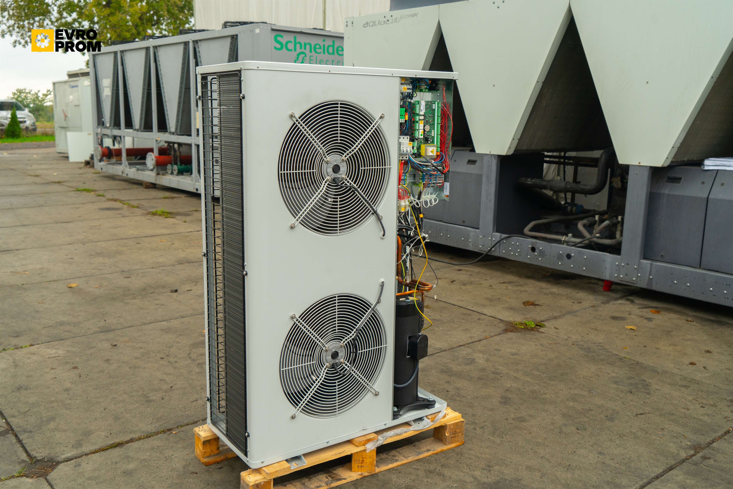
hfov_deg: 58.7
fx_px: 652
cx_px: 366
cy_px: 244
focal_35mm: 32
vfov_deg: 41.1
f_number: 5.6
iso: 400
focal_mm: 32
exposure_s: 1/60
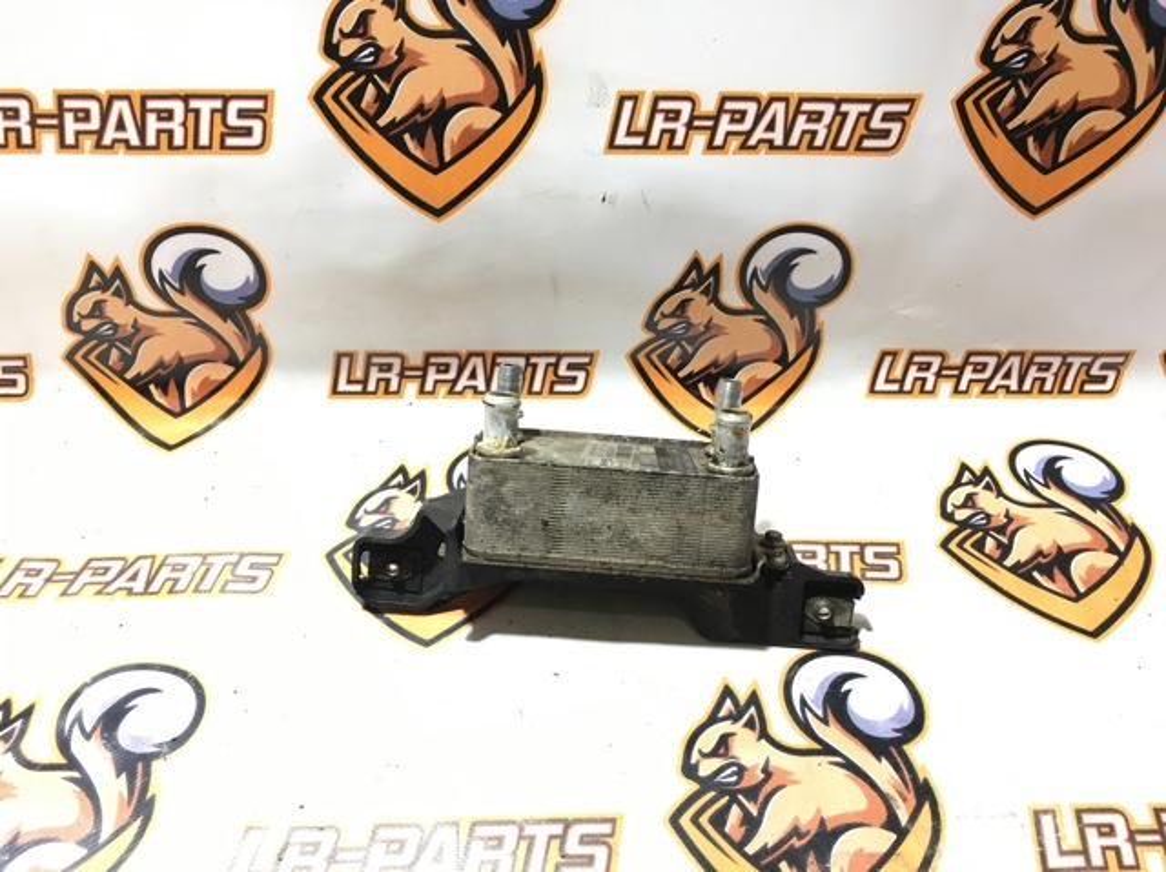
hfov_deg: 61.7
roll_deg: -1.1
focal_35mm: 29
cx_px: 583
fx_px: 976
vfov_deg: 48.2
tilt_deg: -40.0
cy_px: 436
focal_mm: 4.15
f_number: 2.2
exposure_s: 1/33
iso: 64
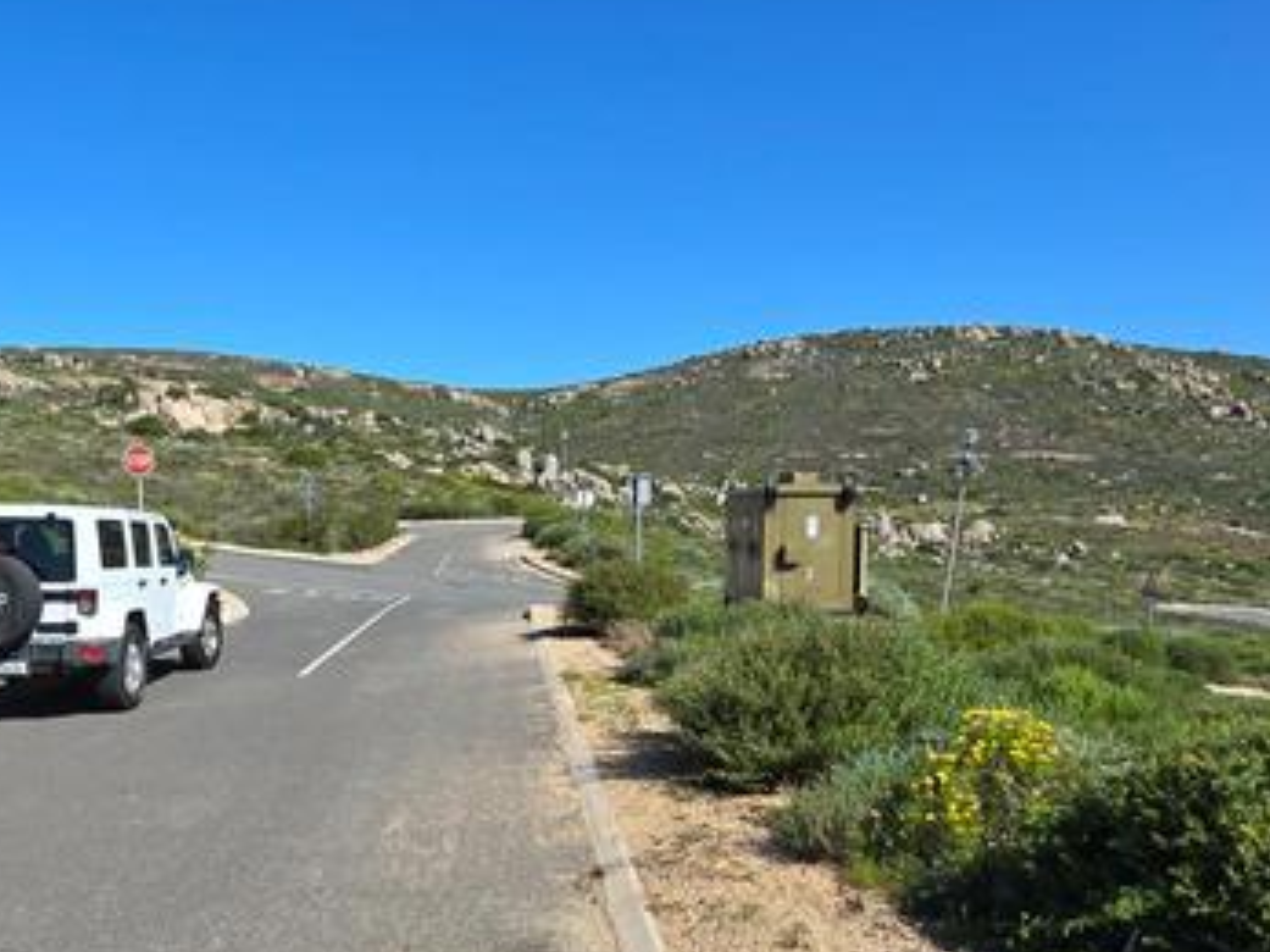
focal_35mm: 30
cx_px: 468
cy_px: 633
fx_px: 1100
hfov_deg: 59.1
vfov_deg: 46.1
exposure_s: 1/2289
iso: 50
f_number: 2.2
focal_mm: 2.2
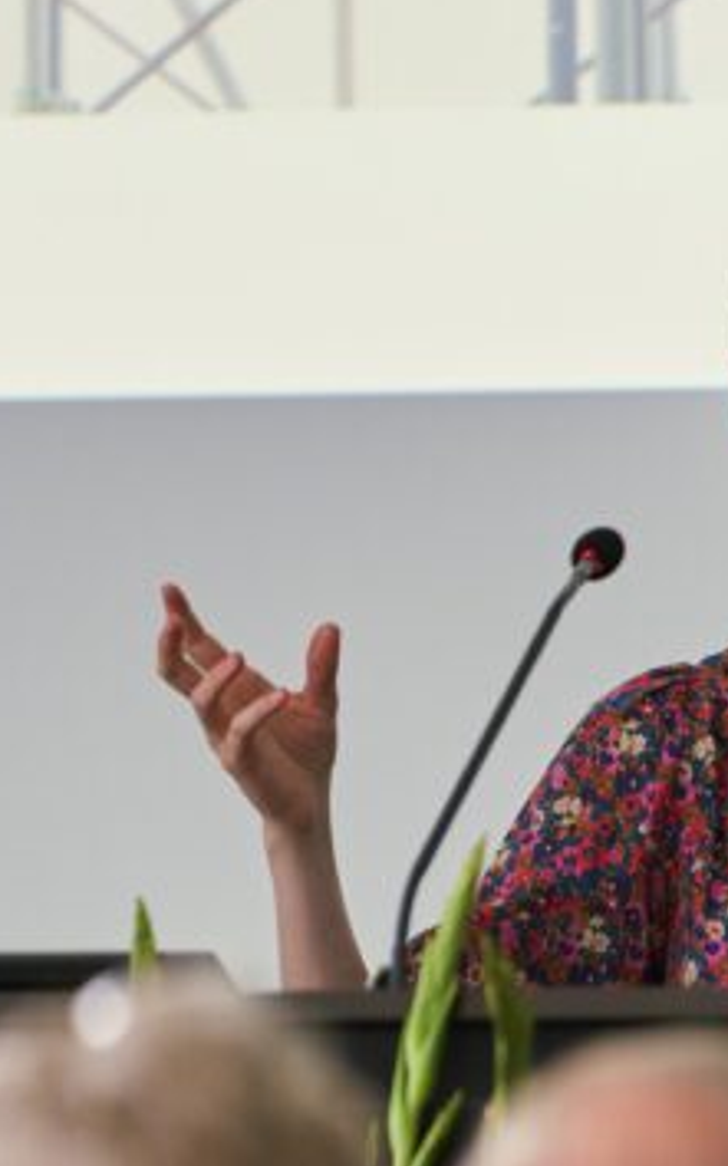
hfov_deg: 2.2
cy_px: 1059
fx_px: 18840
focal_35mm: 593
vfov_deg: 3.5
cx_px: 968
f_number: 2.8
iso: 1250
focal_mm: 200
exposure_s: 1/200
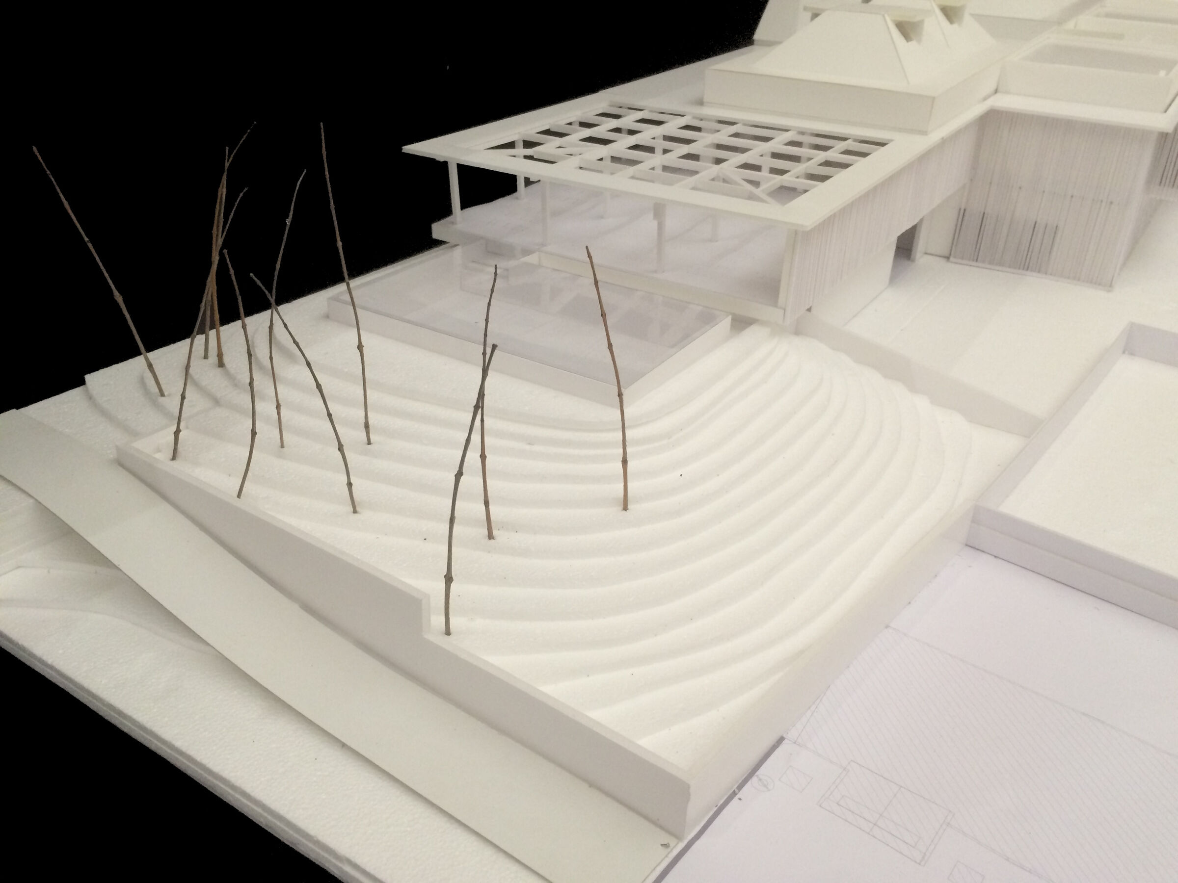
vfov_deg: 48.2
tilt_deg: -29.3
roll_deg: -2.4
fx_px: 987
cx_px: 589
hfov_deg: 61.7
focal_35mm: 29
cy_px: 442
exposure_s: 1/33
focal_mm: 4.15
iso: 250
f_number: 2.2
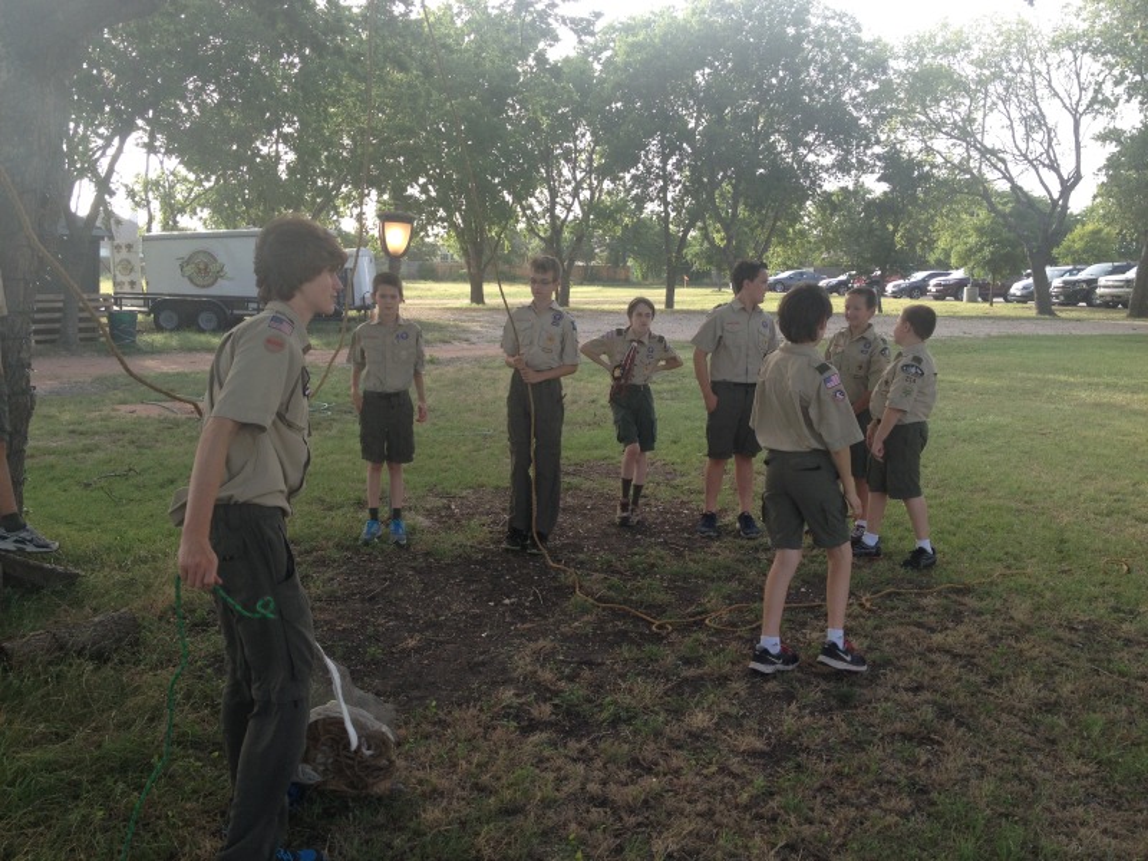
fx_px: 1161
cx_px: 574
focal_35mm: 35
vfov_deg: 40.7
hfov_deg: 52.6
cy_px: 430
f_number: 2.4
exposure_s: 1/251
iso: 50
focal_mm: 4.28
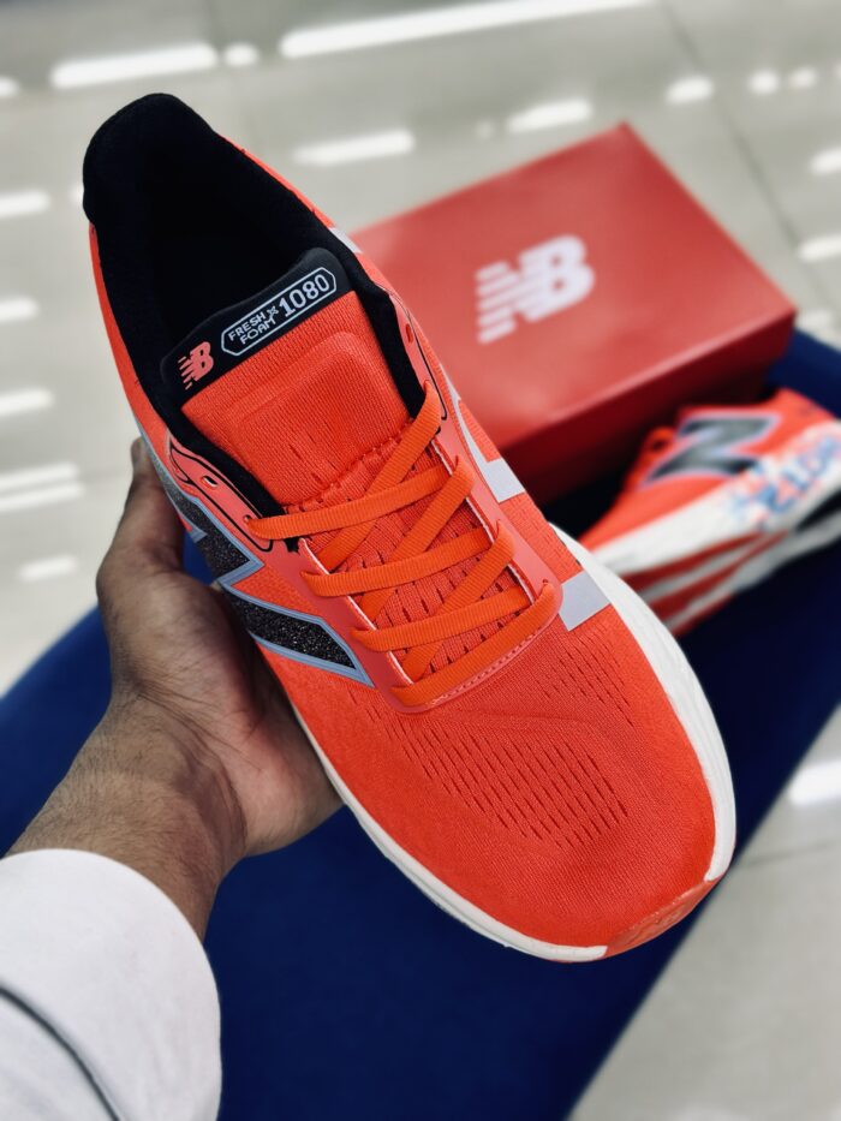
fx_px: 1555
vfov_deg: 39.7
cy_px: 560
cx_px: 420
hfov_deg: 30.3
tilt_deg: -55.9
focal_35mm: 48
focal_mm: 6.86
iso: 80
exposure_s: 1/100
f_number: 1.78
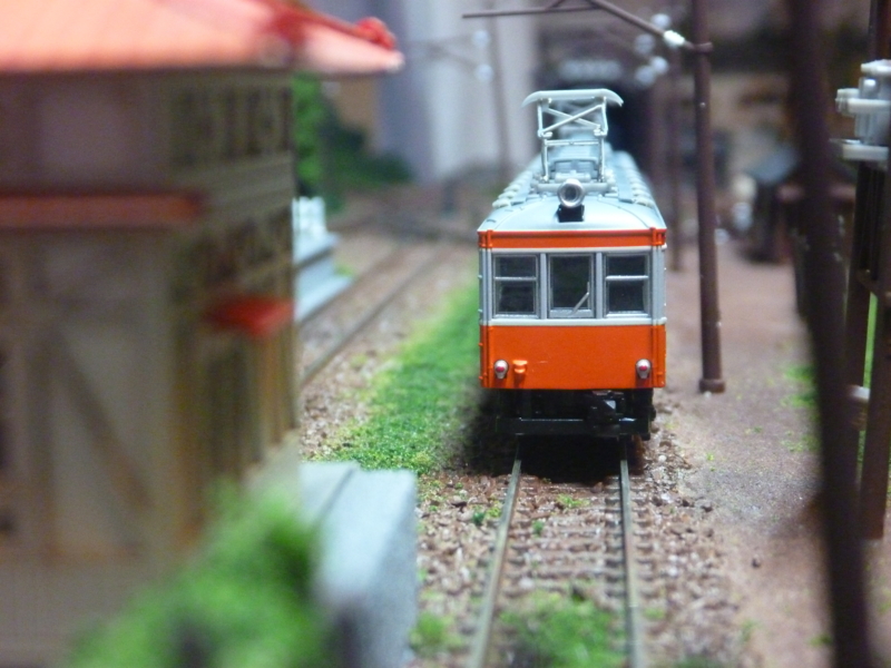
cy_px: 334
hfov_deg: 22.8
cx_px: 446
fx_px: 2214
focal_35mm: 86
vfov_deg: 17.2
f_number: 5.6
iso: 800
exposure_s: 1/13
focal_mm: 15.3
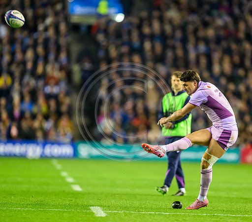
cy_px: 116
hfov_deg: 3.7
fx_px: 3869
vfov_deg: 3.3
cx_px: 174
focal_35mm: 499
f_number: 2.8
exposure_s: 1/1250
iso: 8000
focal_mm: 400
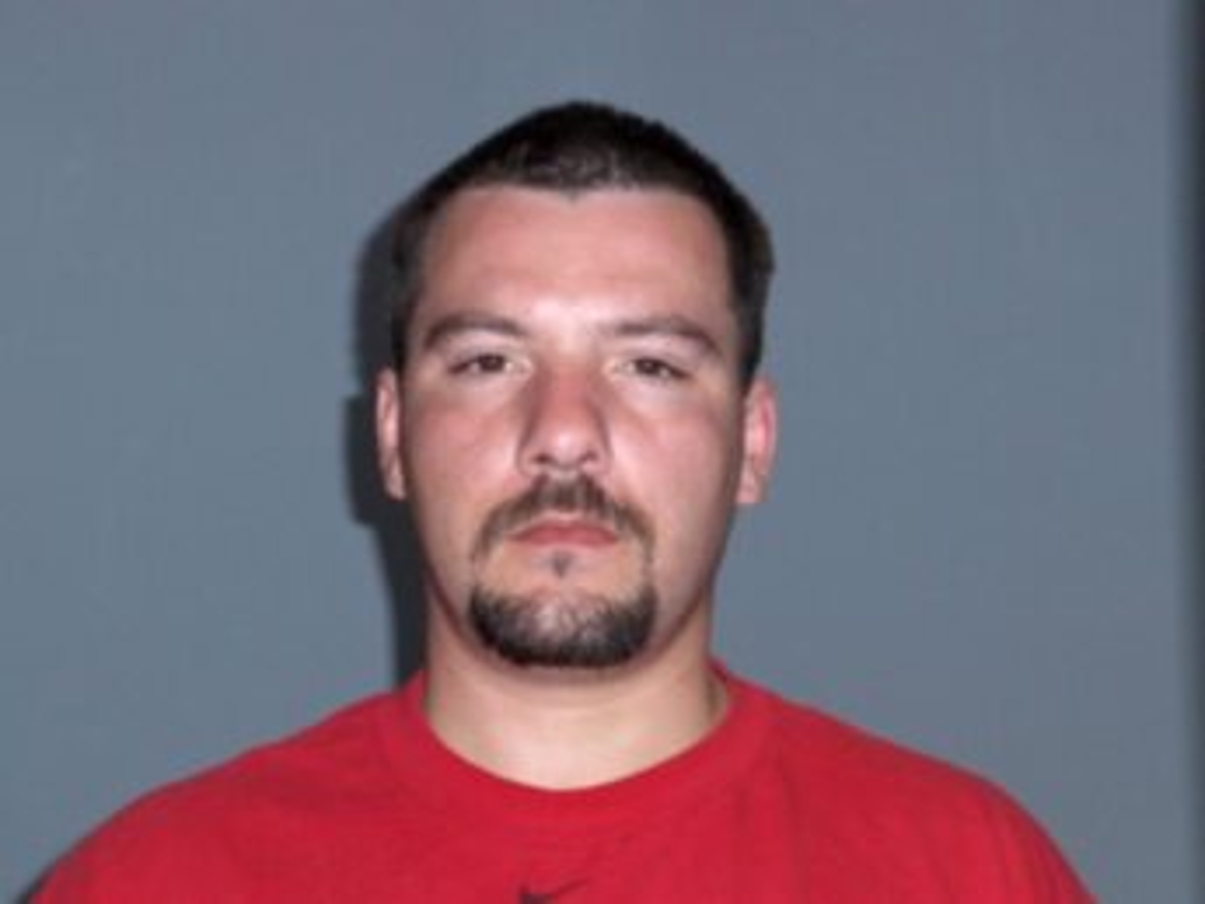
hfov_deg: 22.8
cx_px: 602
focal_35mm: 86
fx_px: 2995
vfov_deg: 17.2
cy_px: 452
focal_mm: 17.7
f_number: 4
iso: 79
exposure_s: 1/108
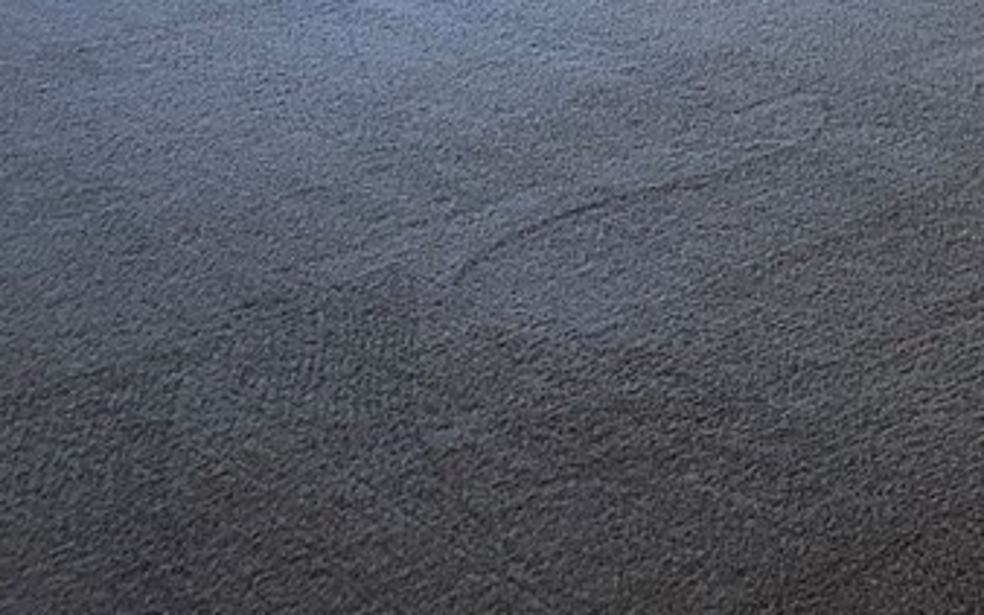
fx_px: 2413
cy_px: -501
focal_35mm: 90
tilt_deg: -6.5
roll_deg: -0.8
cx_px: 1170
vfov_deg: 13.1
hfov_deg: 21.5
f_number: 1.8
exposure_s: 1/30
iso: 40
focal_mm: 3.99
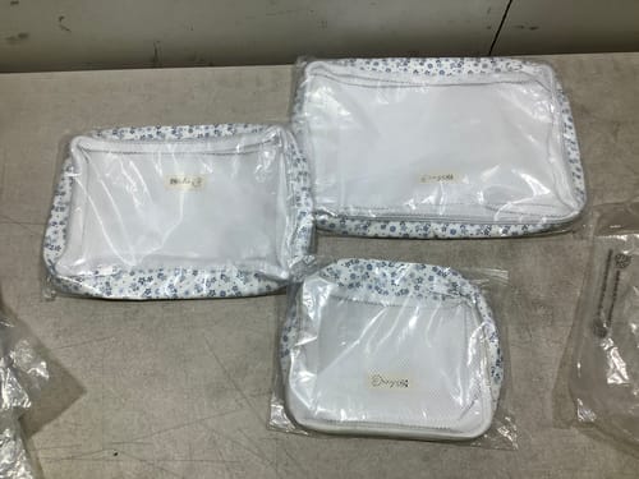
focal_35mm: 31
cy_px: 240
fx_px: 572
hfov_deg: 58.4
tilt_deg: -66.3
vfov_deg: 45.4
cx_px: 320
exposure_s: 1/100
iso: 32
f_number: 2.4
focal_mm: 3.3
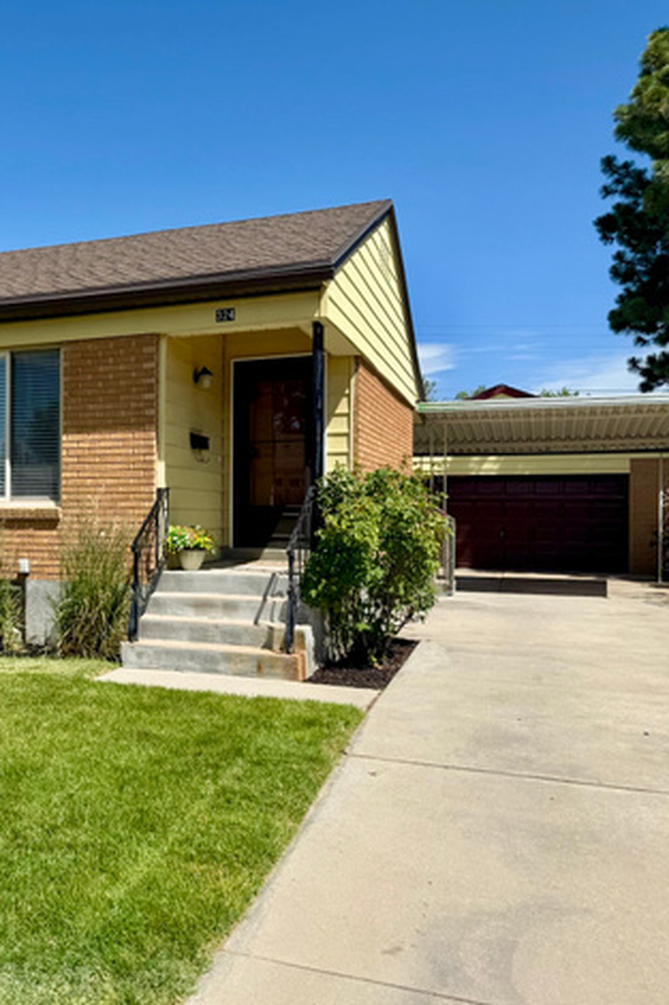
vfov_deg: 55.8
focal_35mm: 34
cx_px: 36
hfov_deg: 35.9
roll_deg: -0.3
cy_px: 502
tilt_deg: +0.3
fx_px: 948
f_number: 1.78
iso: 80
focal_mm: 6.76
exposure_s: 1/4673
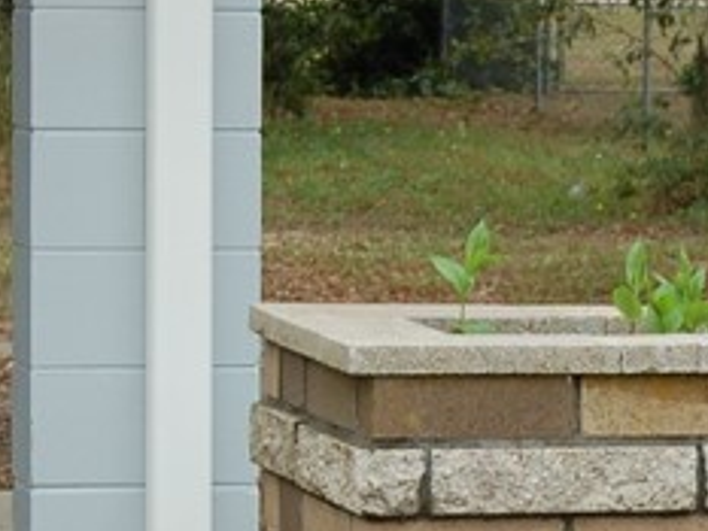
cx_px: 631
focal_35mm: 282
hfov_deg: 7.0
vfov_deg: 5.3
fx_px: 5771
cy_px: 622
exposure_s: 1/160
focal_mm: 42
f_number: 6.3
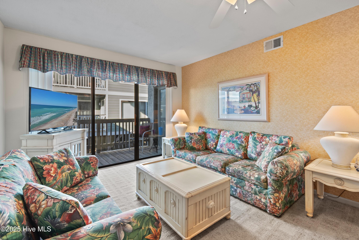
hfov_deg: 100.4
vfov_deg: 77.3
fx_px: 150
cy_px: 120
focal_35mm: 15
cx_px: 180
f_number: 4.5
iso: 100
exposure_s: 1/10
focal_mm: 10
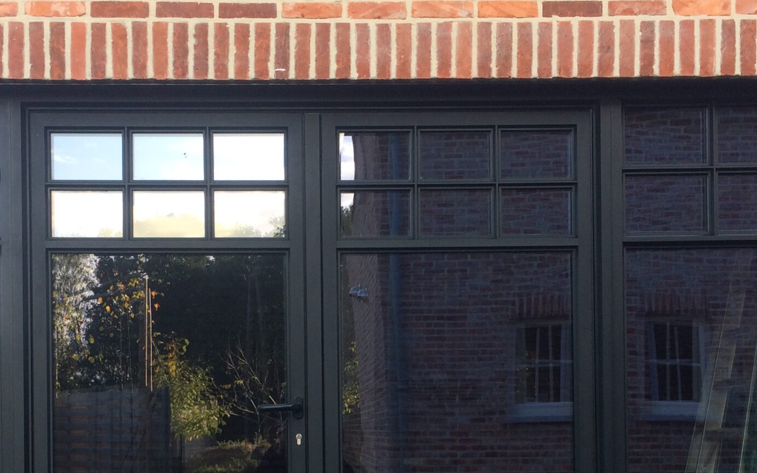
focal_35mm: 57
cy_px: 409
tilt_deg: +1.0
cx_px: 320
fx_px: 1176
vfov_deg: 22.3
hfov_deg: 35.6
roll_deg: +0.8
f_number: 2.2
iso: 32
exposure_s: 1/178
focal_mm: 4.15
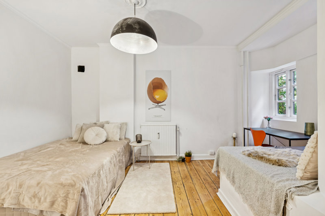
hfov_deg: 96.7
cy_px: 108
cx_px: 162
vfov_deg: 73.7
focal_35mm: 16
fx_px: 144
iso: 125
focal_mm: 16
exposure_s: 1.3
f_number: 8
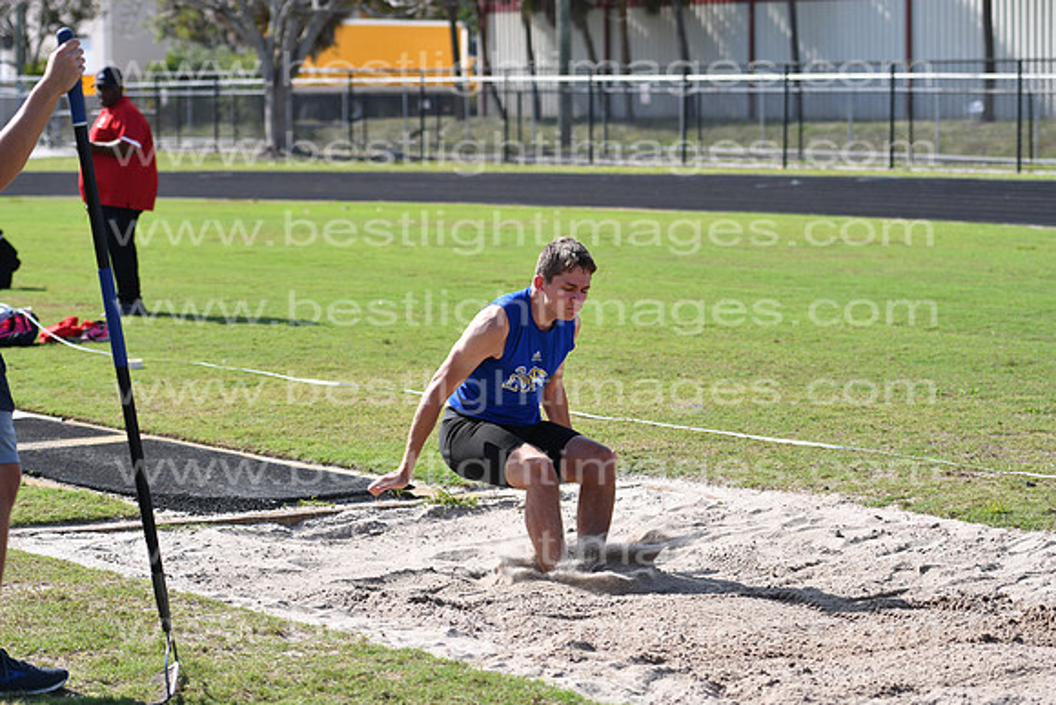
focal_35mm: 105
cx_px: 528
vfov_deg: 13.0
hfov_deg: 19.5
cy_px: 352
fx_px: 3081
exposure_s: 1/2500
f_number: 4
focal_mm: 70
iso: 200
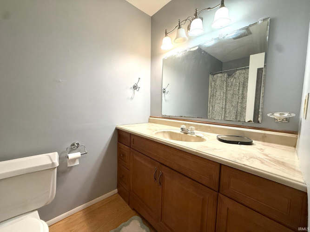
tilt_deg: -5.1
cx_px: 155
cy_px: 116
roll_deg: -0.7
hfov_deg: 102.1
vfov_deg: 85.7
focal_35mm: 14
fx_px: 125
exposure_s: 1/120
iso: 200
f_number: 2.2
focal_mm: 2.22
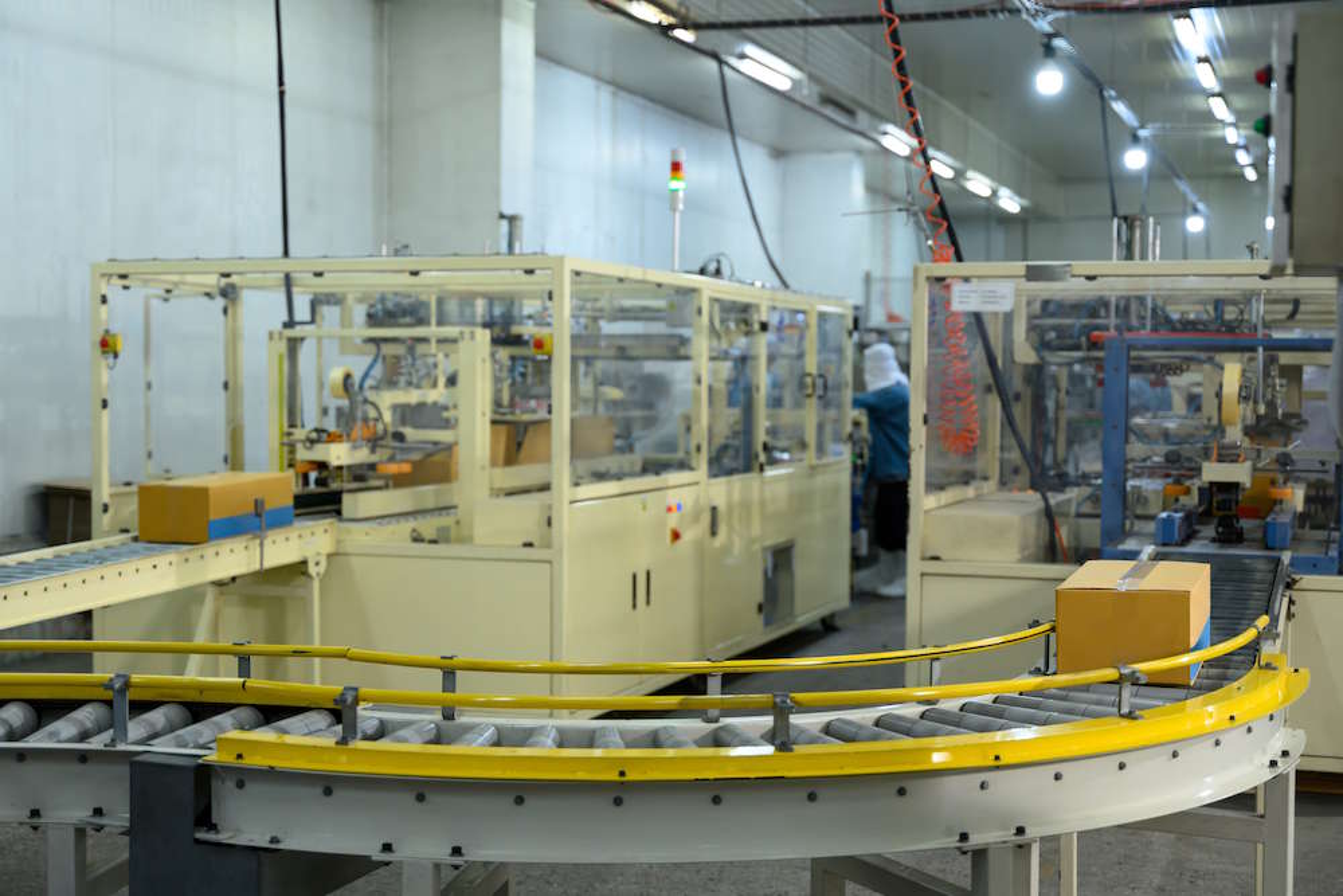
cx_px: 672
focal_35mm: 52
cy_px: 448
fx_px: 1940
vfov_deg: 26.0
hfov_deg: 38.2
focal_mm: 52
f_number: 2.8
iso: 1250
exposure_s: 1/200
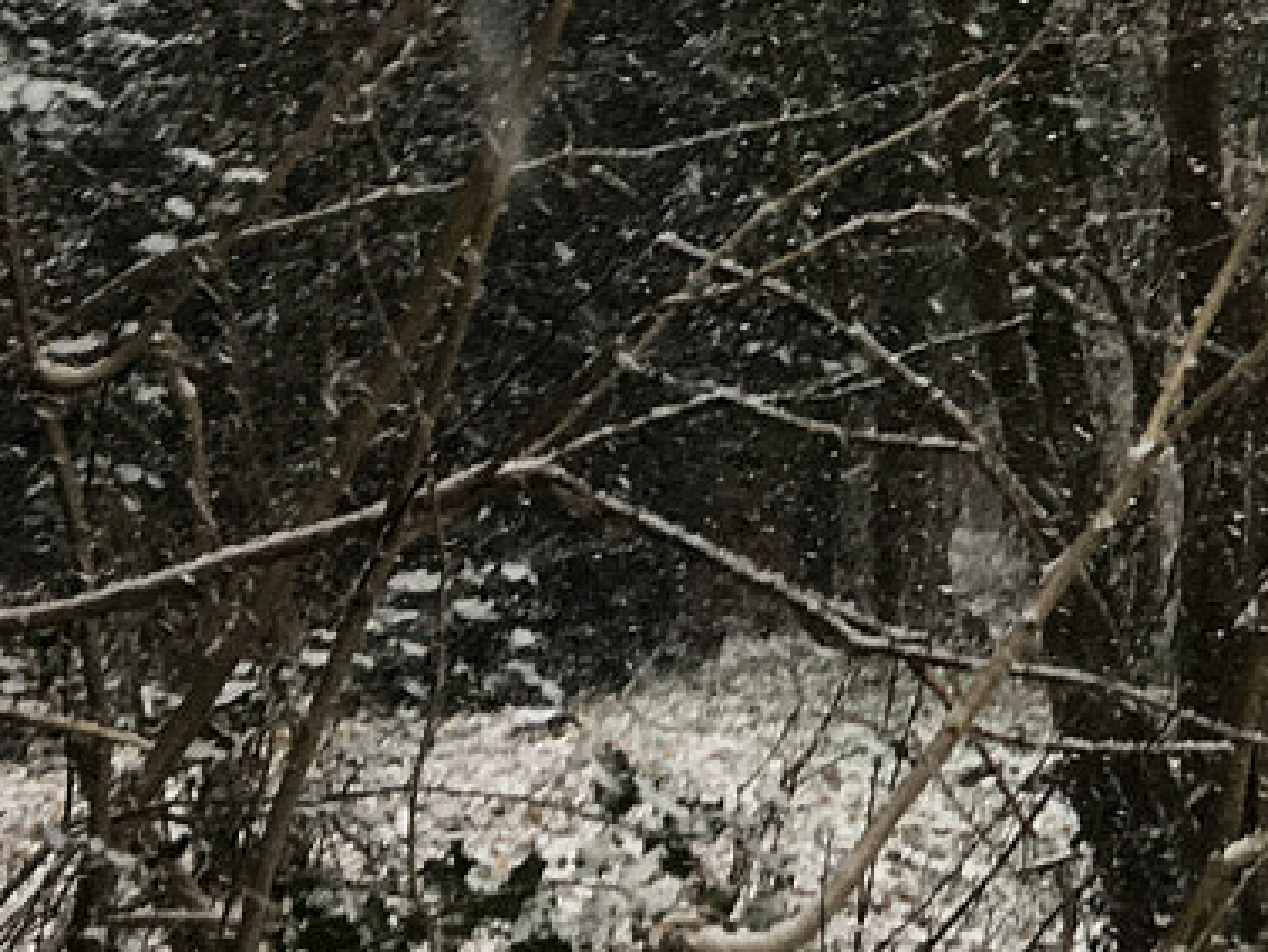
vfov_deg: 11.9
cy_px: -57
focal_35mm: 123
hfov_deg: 13.7
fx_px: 4507
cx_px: 2509
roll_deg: -1.1
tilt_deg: +15.1
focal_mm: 4.15
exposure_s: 1/100
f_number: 2.2
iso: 32
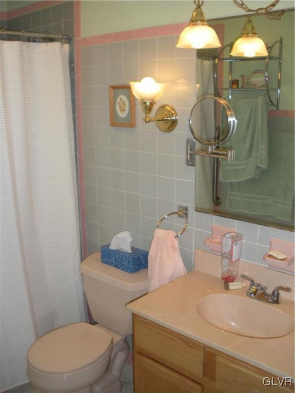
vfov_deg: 51.4
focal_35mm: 36
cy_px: 196
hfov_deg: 39.7
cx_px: 148
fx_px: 409
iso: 118
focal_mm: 6.3
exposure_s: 1/30.2
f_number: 3.5
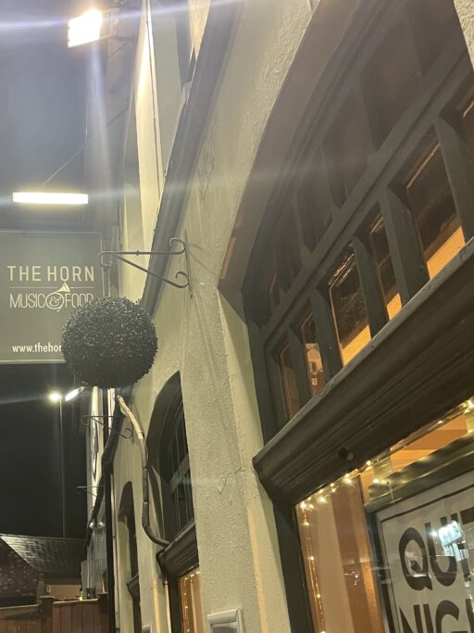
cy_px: 348
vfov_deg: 47.8
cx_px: 141
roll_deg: +3.4
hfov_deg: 36.3
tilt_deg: +23.2
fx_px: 712
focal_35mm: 39
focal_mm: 4.2
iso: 320
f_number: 1.6
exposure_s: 1/33
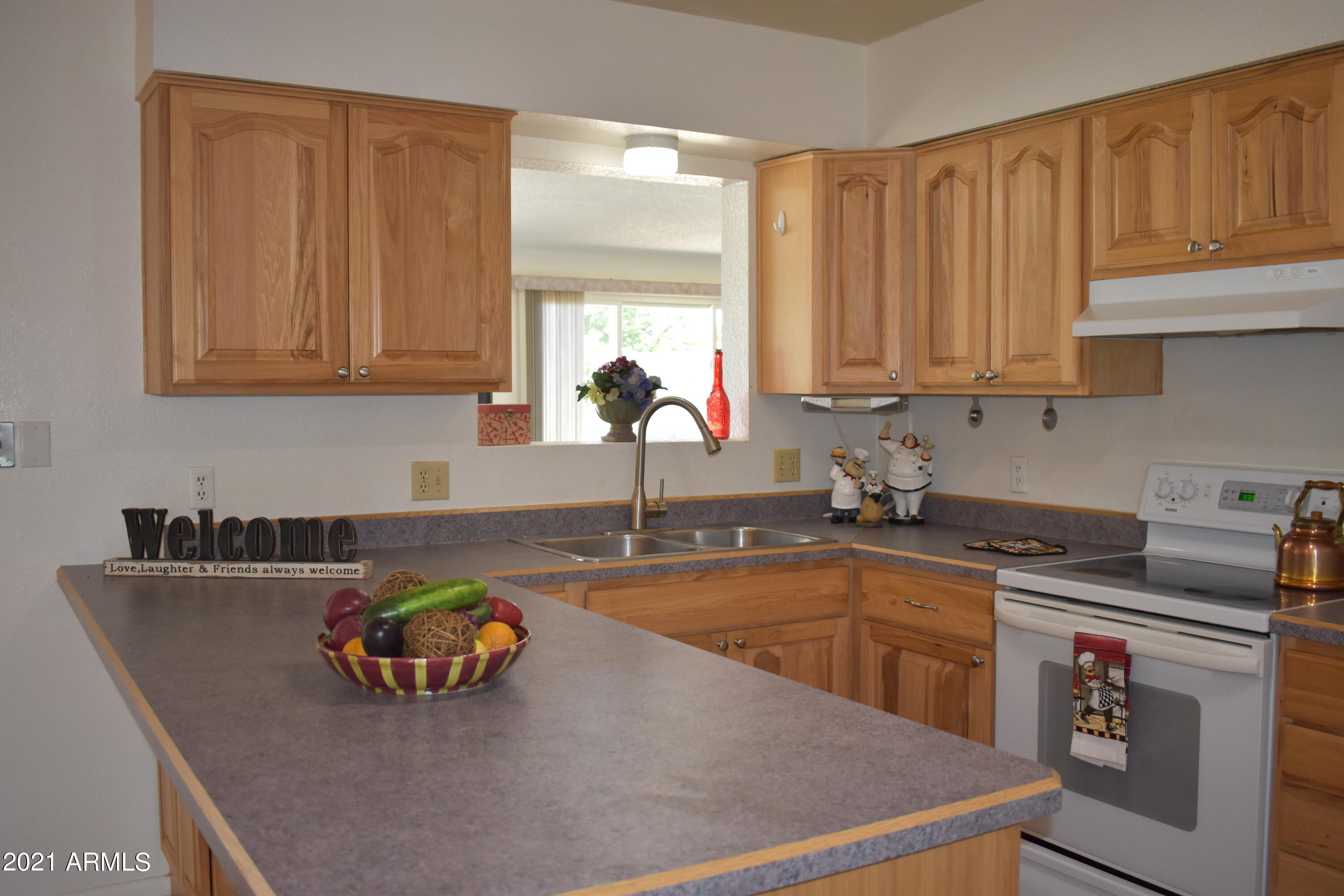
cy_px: 448
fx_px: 1232
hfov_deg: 57.2
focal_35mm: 33
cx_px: 672
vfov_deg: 40.0
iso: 900
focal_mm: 22
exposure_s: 1/125
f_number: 3.8
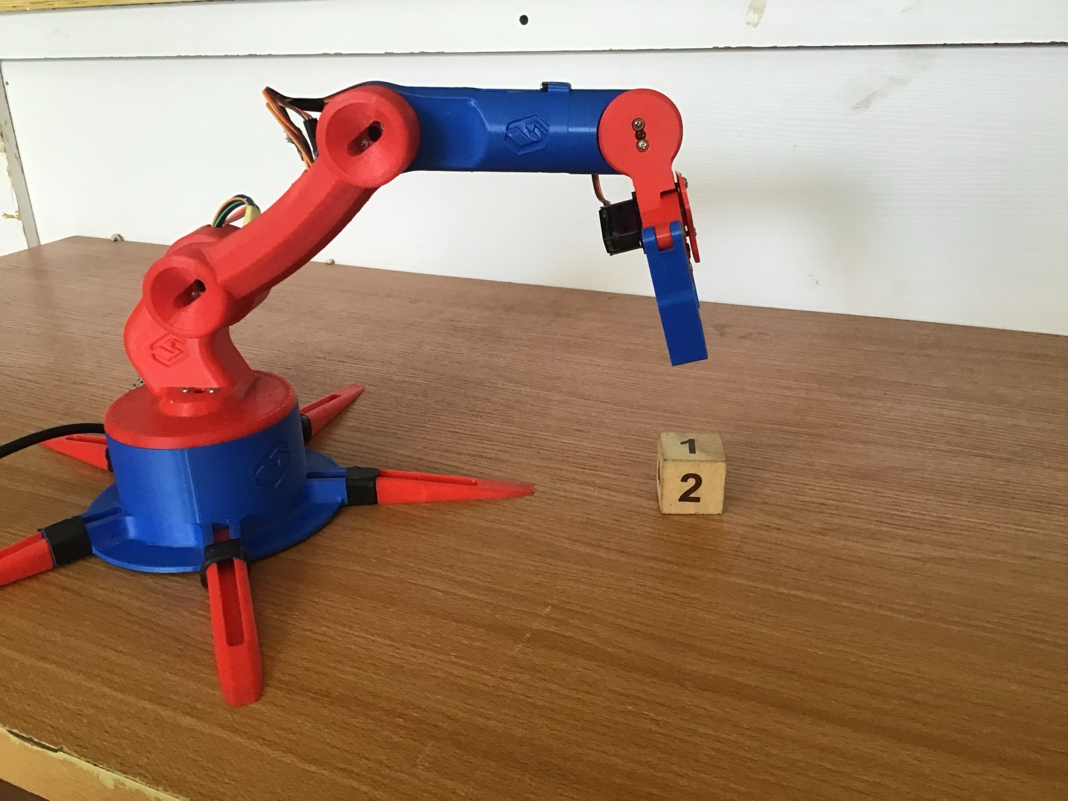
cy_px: 400
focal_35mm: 31
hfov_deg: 58.4
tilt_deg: -23.6
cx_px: 534
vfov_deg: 45.4
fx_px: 956
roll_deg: +0.7
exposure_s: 1/33
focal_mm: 3.3
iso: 64
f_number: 2.4
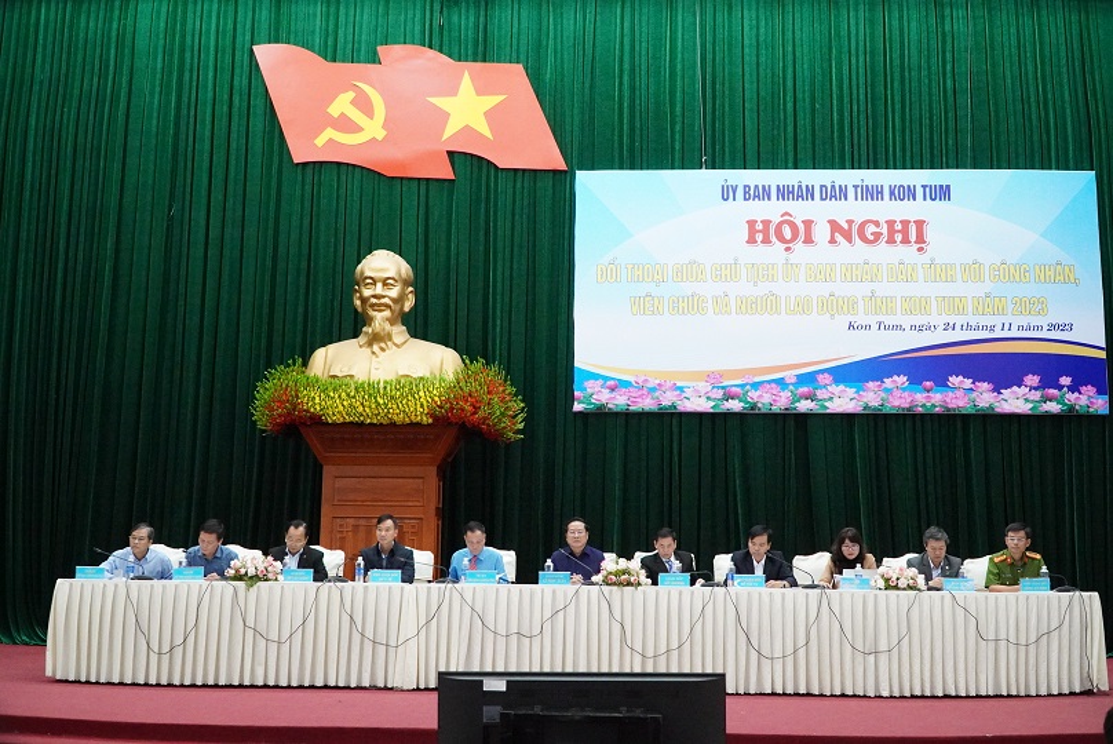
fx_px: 1114
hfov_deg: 53.1
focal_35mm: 36
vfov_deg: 36.9
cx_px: 556
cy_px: 372
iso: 8000
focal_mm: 24
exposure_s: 1/200
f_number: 5
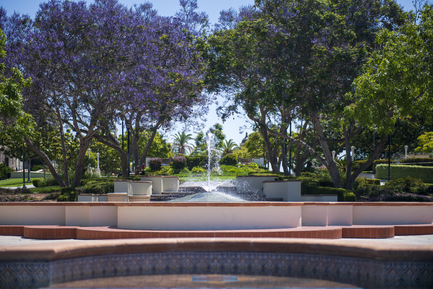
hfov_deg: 28.8
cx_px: 216
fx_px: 842
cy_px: 144
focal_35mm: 70
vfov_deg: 19.5
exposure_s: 1/2000
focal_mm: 70
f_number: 2.8
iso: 80
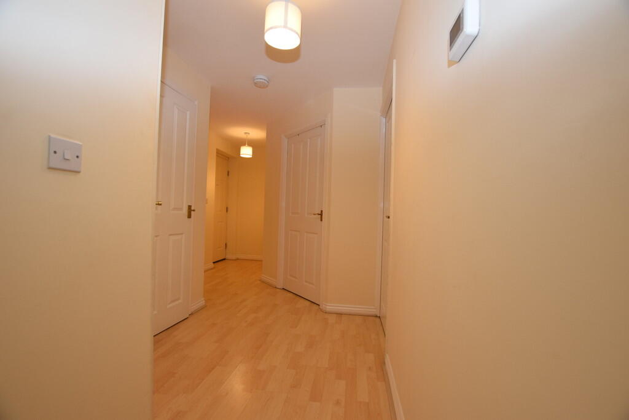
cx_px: 314
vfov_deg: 77.3
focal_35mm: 15
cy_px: 210
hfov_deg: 100.4
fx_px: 262
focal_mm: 10
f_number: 5
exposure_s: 1/100
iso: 640
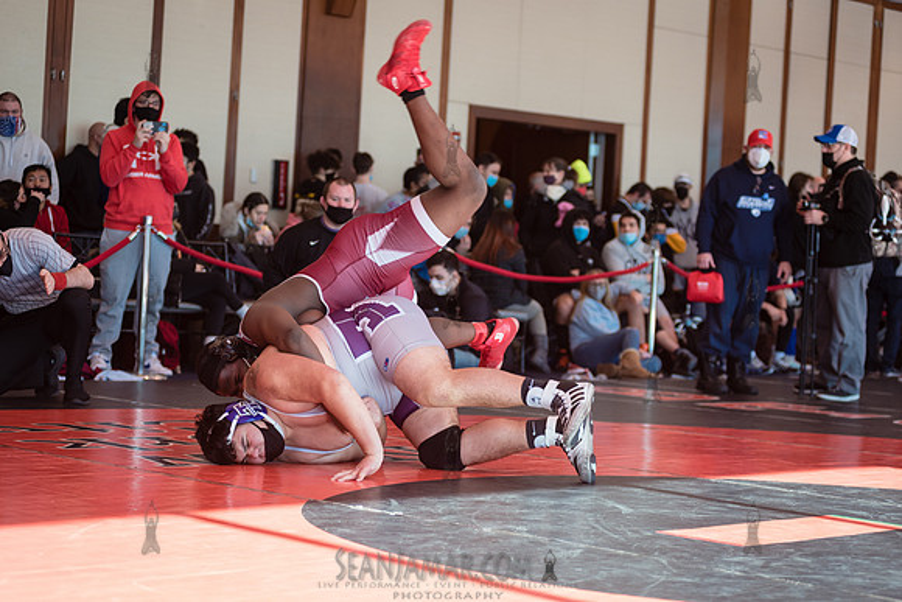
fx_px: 2005
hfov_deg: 25.4
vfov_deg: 17.1
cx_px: 451
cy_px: 301
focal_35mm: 80
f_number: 3.5
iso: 400
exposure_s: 1/400
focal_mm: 80
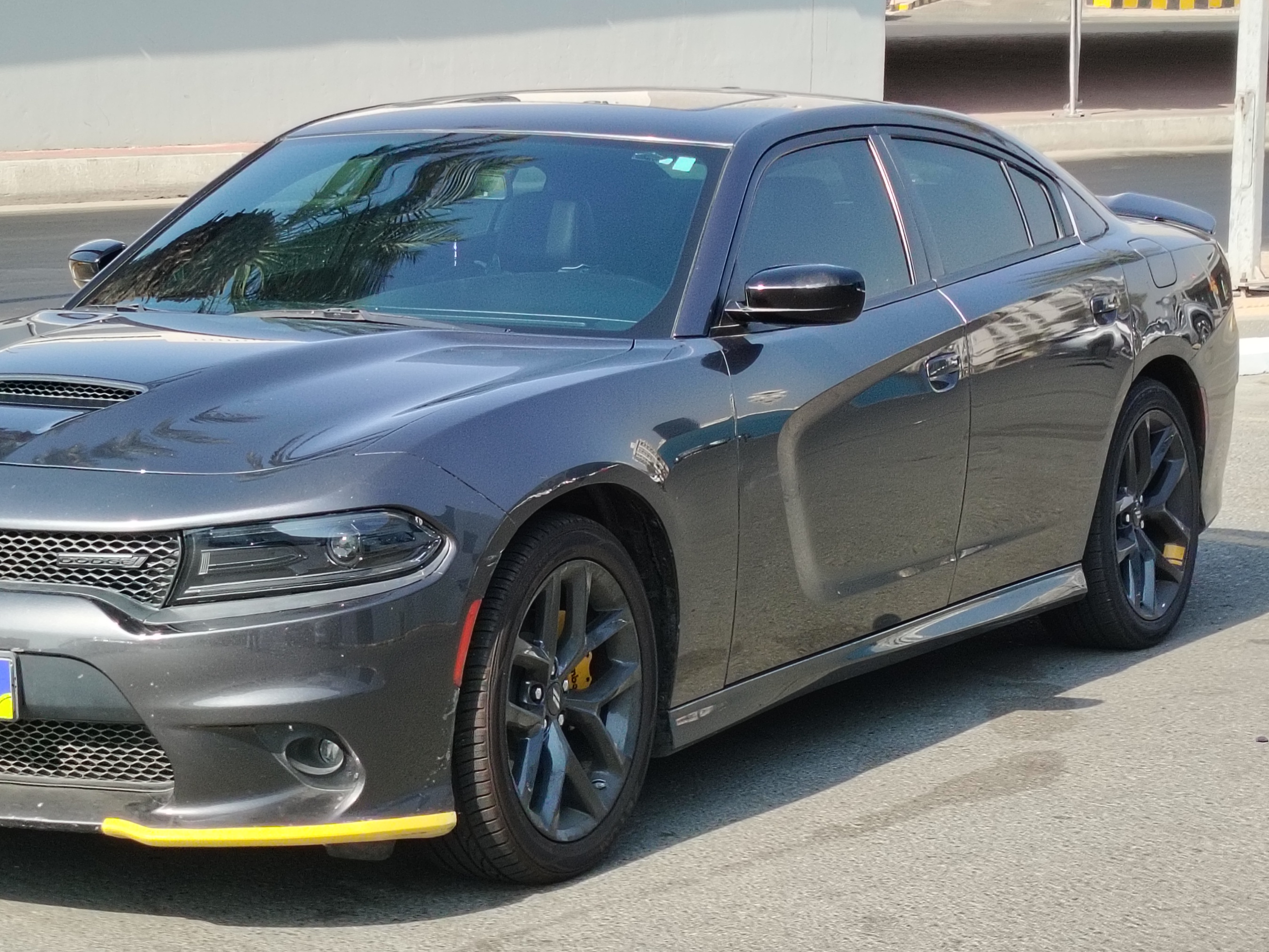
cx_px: 473
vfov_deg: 14.1
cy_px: 408
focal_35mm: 105
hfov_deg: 18.7
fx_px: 3849
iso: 100
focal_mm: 5.25
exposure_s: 1/608
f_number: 1.75
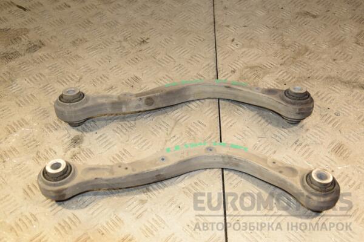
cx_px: 182
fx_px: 394
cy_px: 121
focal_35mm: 39
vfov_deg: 34.2
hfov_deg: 49.6
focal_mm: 26
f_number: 5
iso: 800
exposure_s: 1/200
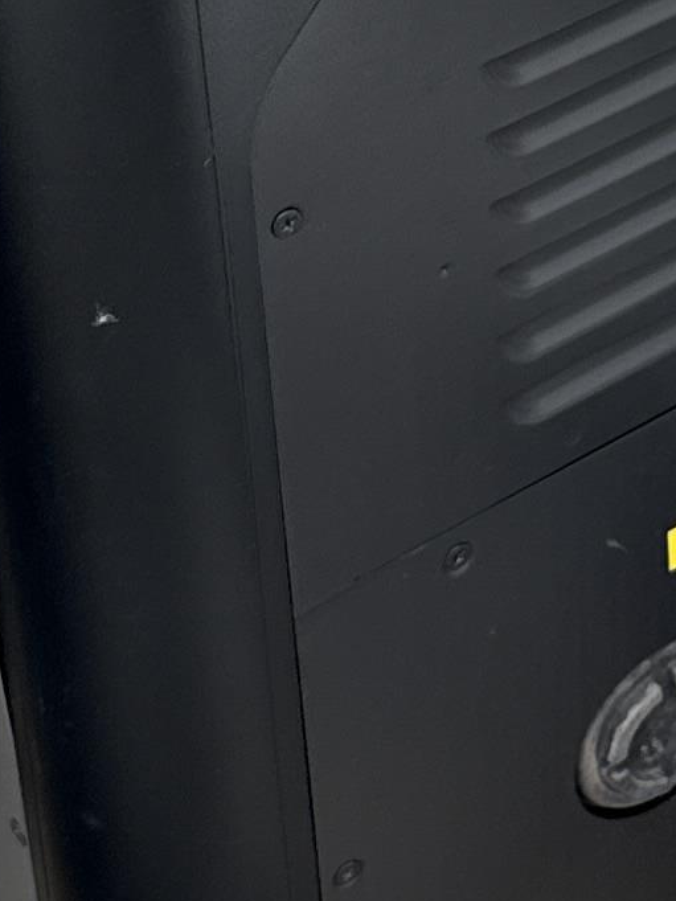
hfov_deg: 10.4
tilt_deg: -33.4
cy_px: -277
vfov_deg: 13.4
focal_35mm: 142
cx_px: 605
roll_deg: +1.0
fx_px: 3696
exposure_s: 1/2445
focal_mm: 6.76
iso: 80
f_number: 1.78
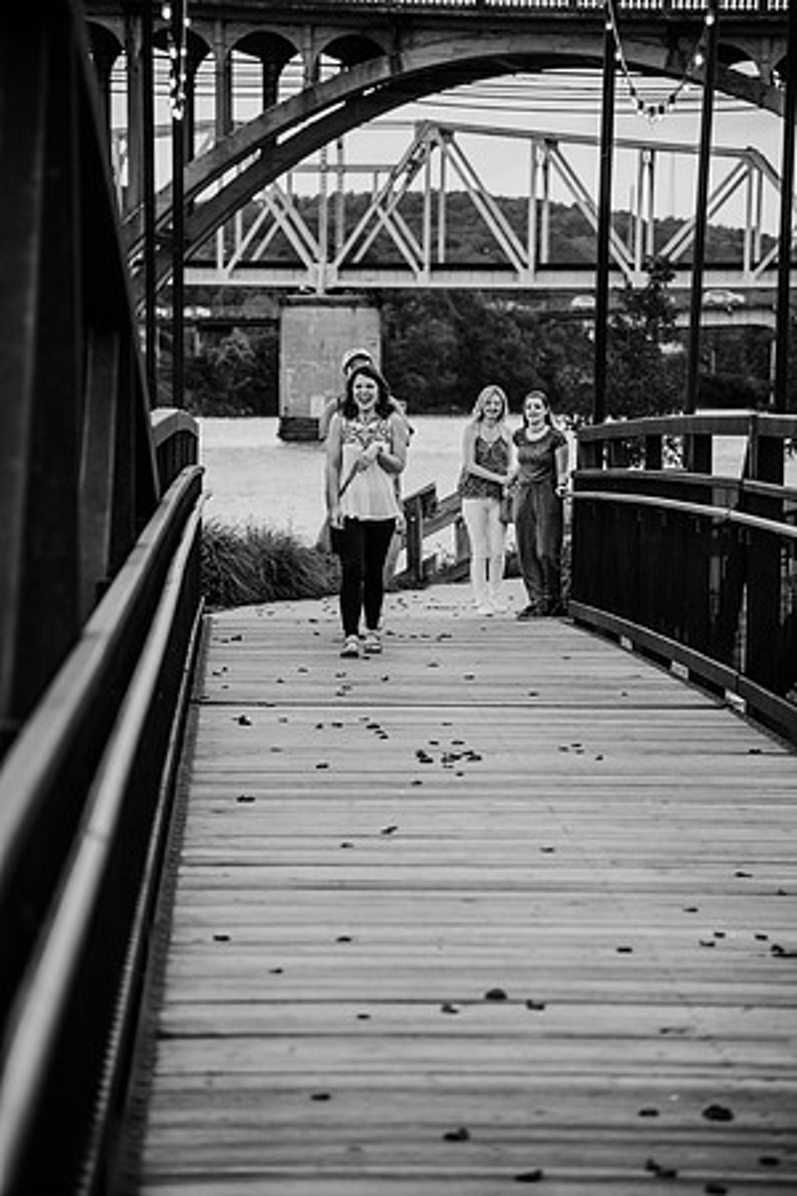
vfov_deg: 17.1
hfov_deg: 11.4
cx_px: 398
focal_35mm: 120
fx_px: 3985
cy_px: 598
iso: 400
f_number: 4
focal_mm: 120
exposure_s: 1/640
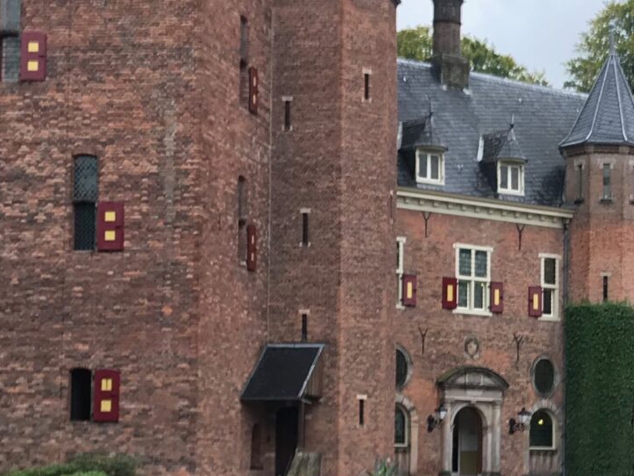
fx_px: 1832
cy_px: 411
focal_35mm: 100
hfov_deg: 18.9
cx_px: 676
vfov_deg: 14.7
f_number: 1.8
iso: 20
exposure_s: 1/120
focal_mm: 3.99
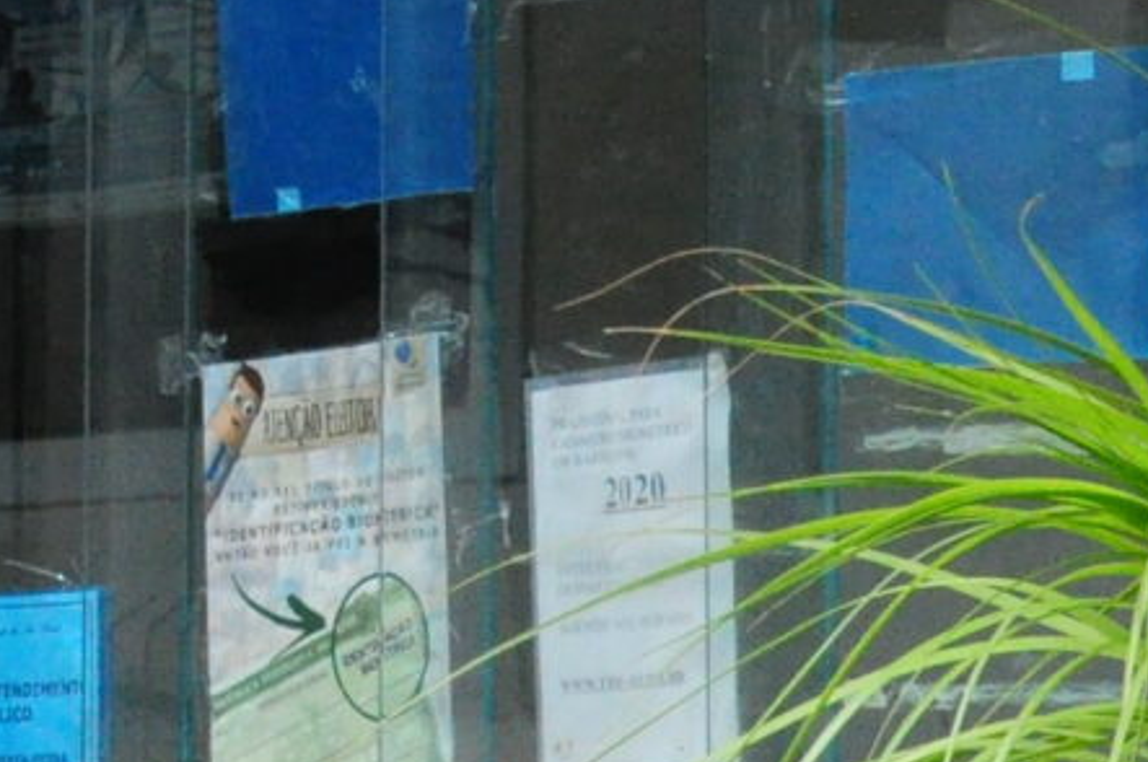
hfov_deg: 9.4
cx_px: -228
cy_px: -233
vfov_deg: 6.3
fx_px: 6906
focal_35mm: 217
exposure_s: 1/800
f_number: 14
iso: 1600
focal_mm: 25
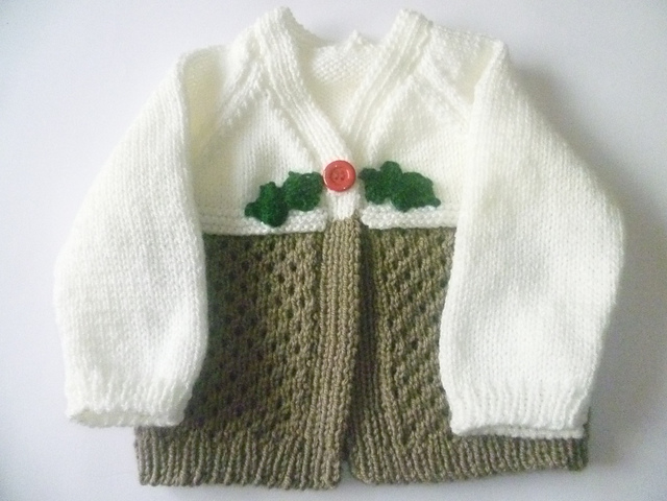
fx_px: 540
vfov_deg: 49.7
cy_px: 250
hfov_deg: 63.4
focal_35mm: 28
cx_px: 334
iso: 1600
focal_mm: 5
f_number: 9
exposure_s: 1/160
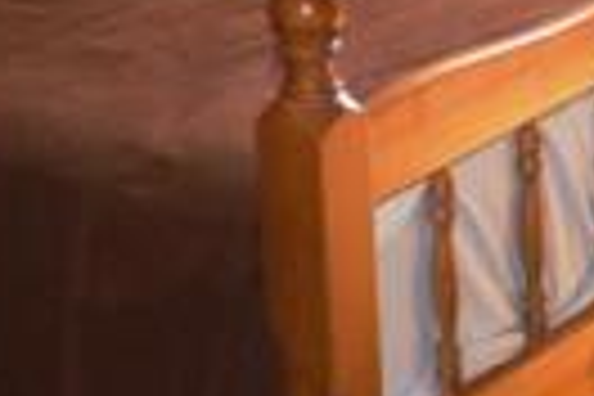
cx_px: 117
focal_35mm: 149
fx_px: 2458
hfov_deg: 13.7
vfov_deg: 8.9
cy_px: -236
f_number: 3.5
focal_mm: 20
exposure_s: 1/60
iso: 800
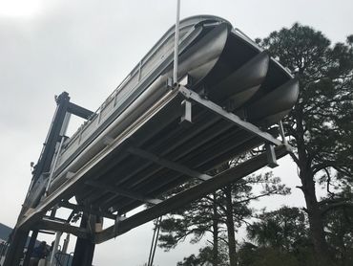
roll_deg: -3.9
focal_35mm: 28
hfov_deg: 63.4
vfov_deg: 49.8
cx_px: 176
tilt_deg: +33.4
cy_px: 133
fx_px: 286
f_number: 1.8
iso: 20
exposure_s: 1/6410
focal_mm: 3.99
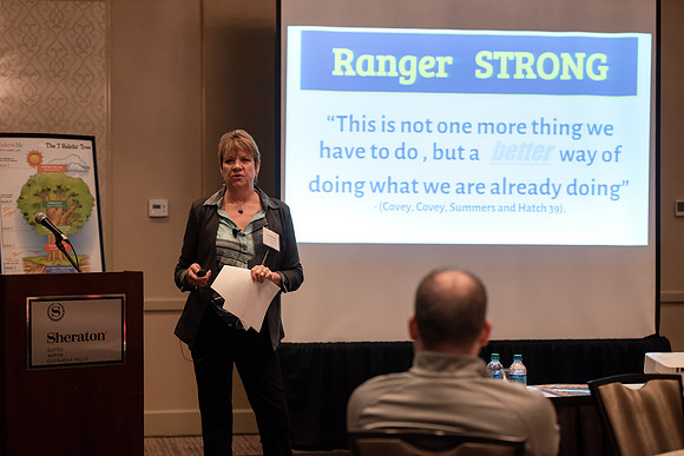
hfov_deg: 26.0
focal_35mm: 78
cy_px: 228
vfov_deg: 17.5
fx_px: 1482
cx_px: 342
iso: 1250
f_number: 3.2
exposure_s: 1/200
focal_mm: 78
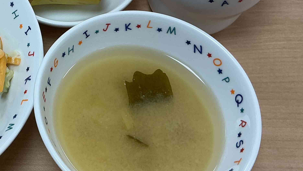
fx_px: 546
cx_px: 23
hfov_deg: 29.6
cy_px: 55
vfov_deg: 17.7
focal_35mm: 68
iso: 16
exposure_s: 1/129
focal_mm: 3
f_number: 1.8
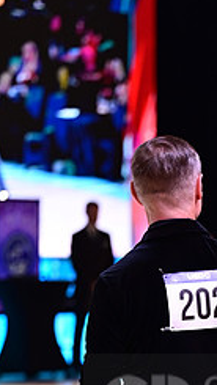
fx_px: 2555
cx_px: 300
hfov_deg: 4.8
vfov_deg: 8.6
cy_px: 407
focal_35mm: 250
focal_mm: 101
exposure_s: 1/500
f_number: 2.8
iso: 1600
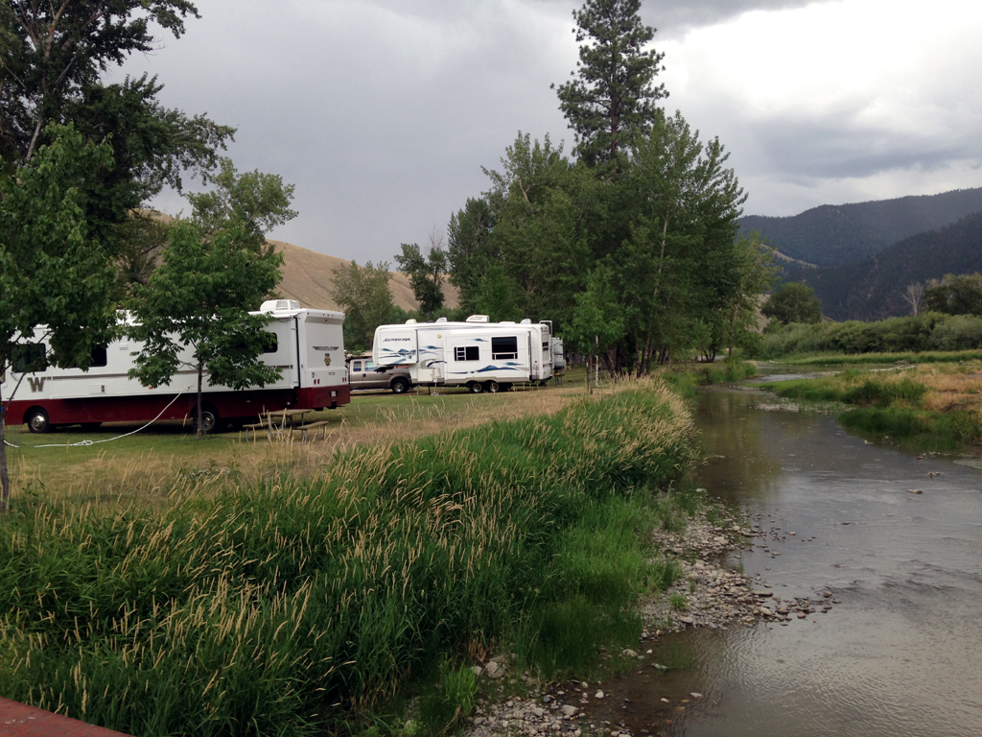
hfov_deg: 55.4
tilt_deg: -1.4
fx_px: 936
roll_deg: +2.0
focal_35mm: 33
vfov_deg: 42.9
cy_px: 368
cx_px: 491
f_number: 2.4
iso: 50
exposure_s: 1/287
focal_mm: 4.12
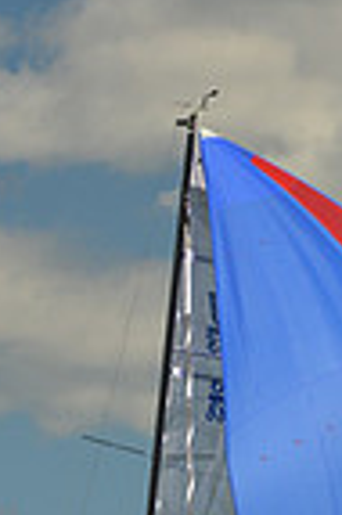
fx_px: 5685
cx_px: 207
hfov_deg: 3.4
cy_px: 706
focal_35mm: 398
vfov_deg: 5.2
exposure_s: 1/1000
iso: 400
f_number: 6.3
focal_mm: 98
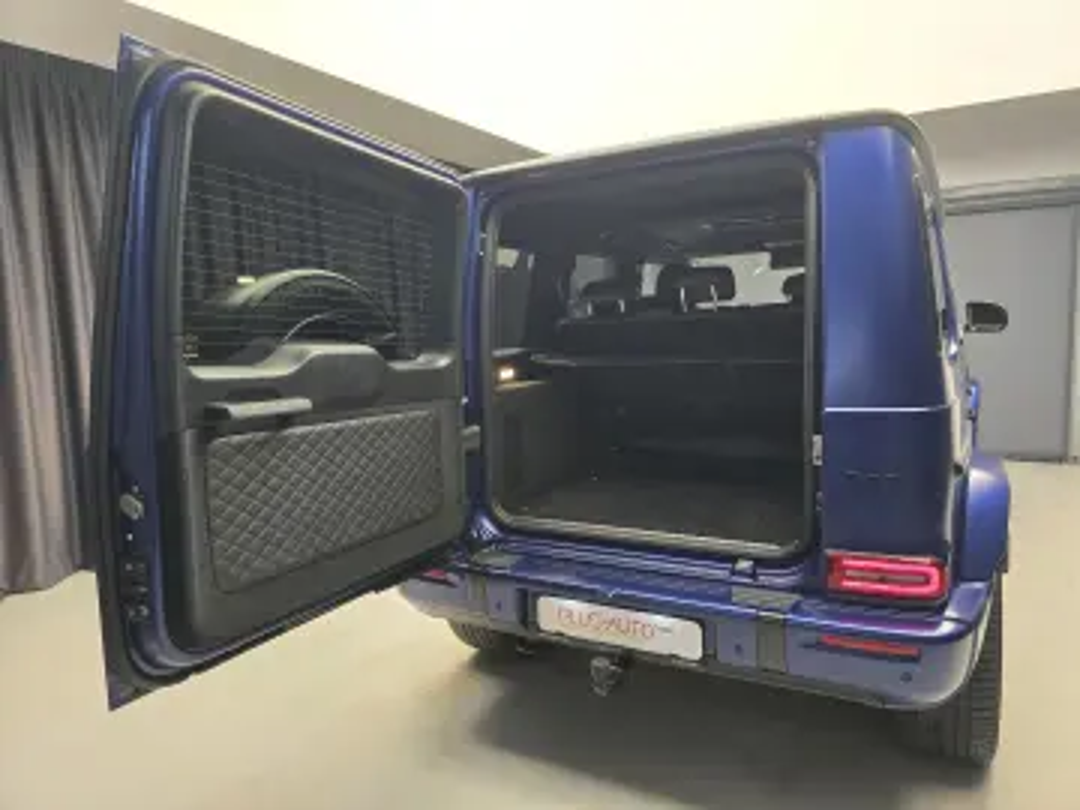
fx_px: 718
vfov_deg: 58.9
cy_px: 405
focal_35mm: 23
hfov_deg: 73.9
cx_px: 540
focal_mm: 6.3
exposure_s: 1/50
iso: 125
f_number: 1.7
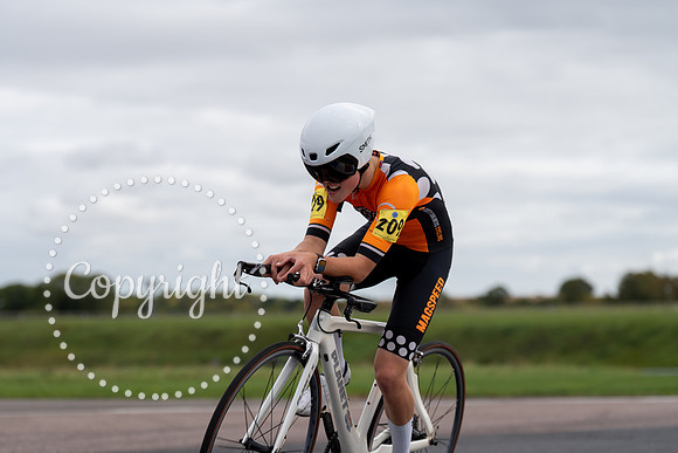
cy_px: 226
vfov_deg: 12.8
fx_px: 2016
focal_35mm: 107
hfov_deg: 19.1
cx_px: 339
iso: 125
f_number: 3.5
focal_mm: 107
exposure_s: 1/1000
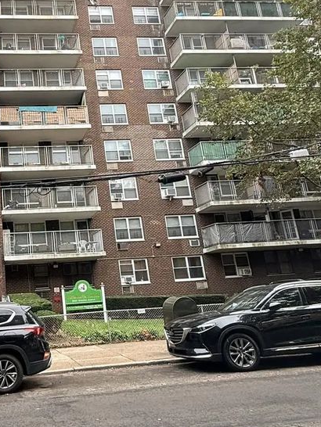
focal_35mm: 35
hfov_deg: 37.5
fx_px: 432
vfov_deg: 52.5
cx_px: 20
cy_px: 192
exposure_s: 1/297
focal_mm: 2.22
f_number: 2.2
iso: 50
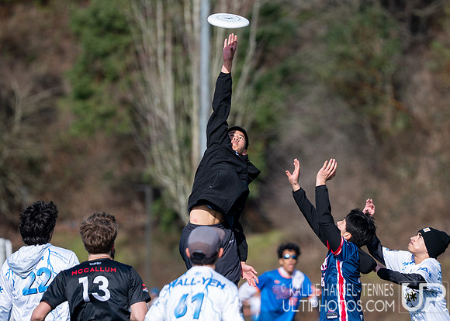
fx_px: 5497
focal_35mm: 430
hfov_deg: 4.7
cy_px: 221
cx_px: 298
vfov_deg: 3.3
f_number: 2.8
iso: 100
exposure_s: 1/1600
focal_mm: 200
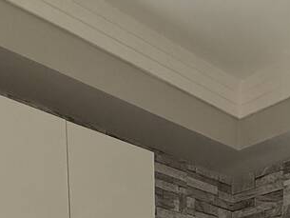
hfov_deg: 29.2
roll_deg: +0.7
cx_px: 196
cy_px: 491
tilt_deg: -10.9
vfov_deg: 15.3
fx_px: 553
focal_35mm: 66
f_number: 2.2
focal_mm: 2.22
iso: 64
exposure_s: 1/1613
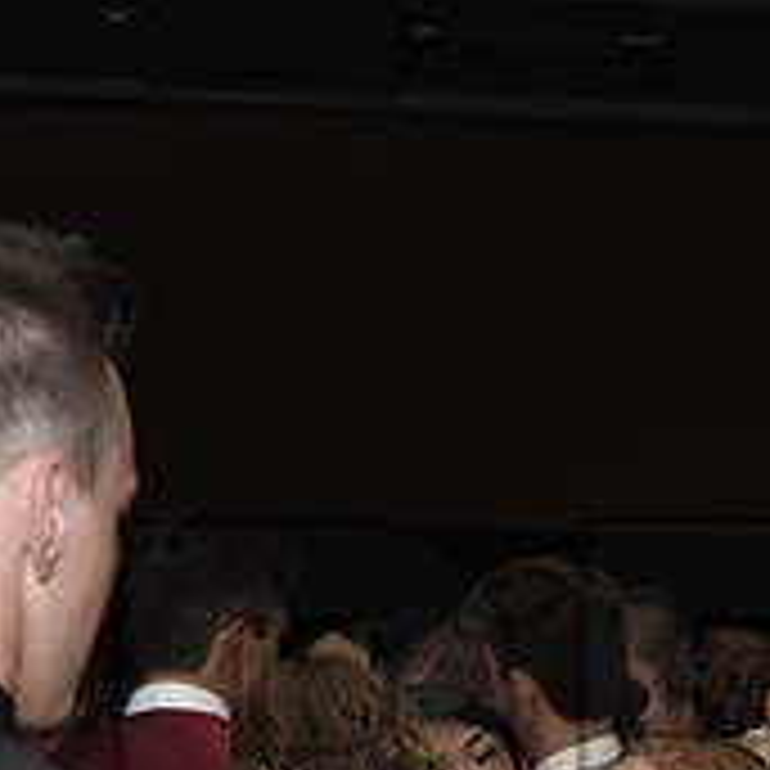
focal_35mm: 144
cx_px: 1297
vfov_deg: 11.9
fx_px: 3624
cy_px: 867
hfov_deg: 11.4
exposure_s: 1/200
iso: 2500
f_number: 5
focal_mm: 50
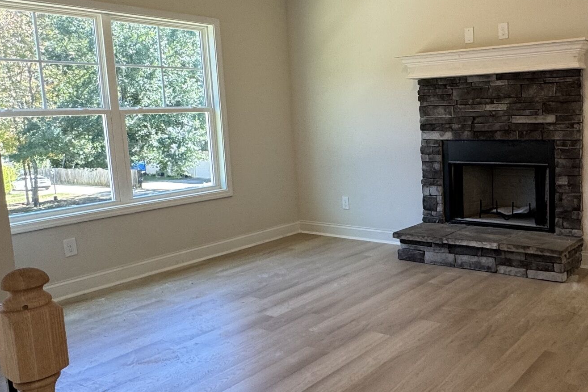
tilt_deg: -7.0
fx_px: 555
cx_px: 437
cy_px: 180
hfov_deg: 53.4
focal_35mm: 34
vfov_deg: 38.8
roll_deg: +2.0
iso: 125
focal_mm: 2.22
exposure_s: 1/120
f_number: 2.2
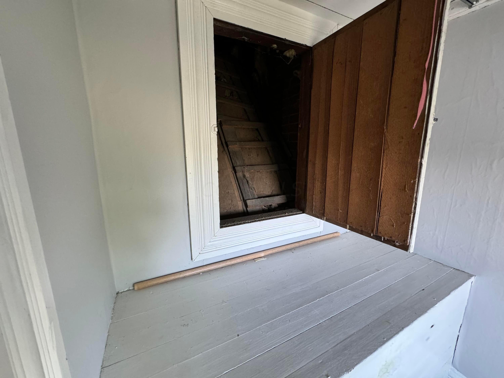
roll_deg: -0.4
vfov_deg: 85.7
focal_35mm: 14
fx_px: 204
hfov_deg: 102.1
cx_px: 252
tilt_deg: -11.3
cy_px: 189
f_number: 2.2
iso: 320
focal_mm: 2.22
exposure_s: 1/70
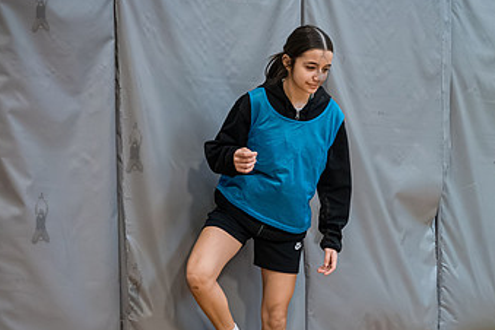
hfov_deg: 30.4
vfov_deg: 20.6
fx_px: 907
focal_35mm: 66
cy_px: 216
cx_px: 296
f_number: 4
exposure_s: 1/1000
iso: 8000
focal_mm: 35
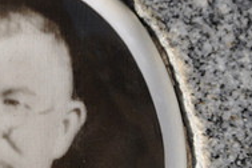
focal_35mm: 483
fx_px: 3377
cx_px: -5
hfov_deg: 4.3
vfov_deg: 2.8
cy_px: 179
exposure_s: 1/200
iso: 200
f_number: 7.1
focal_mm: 105
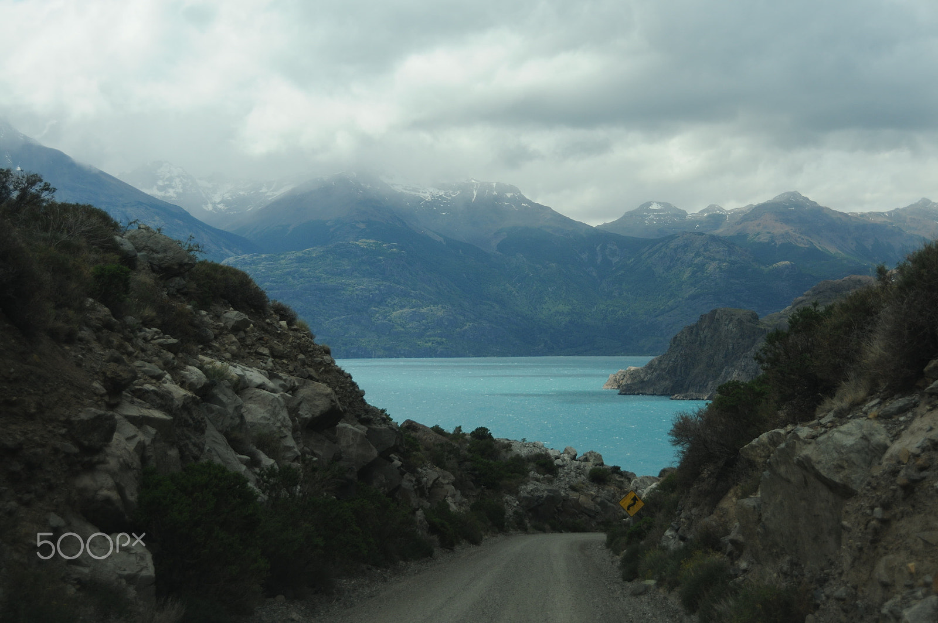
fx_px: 1366
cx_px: 469
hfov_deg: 37.9
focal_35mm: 52
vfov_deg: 25.7
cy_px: 312
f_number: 5
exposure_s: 1/1250
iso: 200
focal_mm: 35
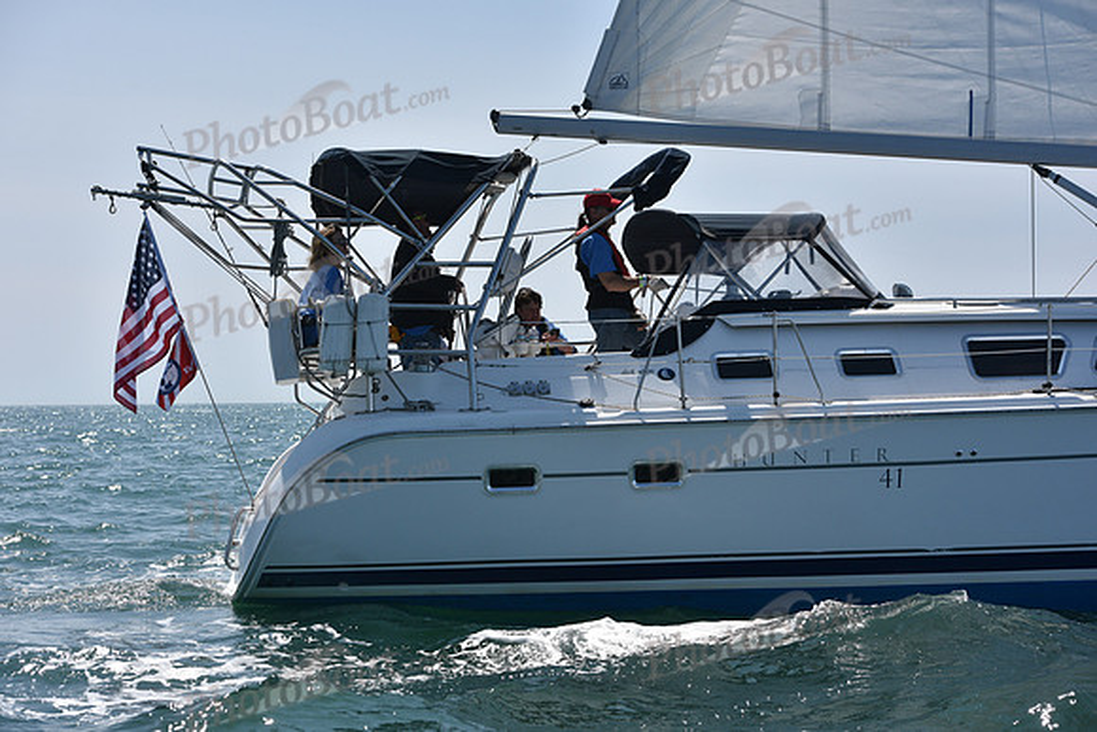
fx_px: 2438
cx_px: 548
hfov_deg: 25.4
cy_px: 366
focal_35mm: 80
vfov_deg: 17.1
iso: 320
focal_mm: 80
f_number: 6.3
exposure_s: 1/800
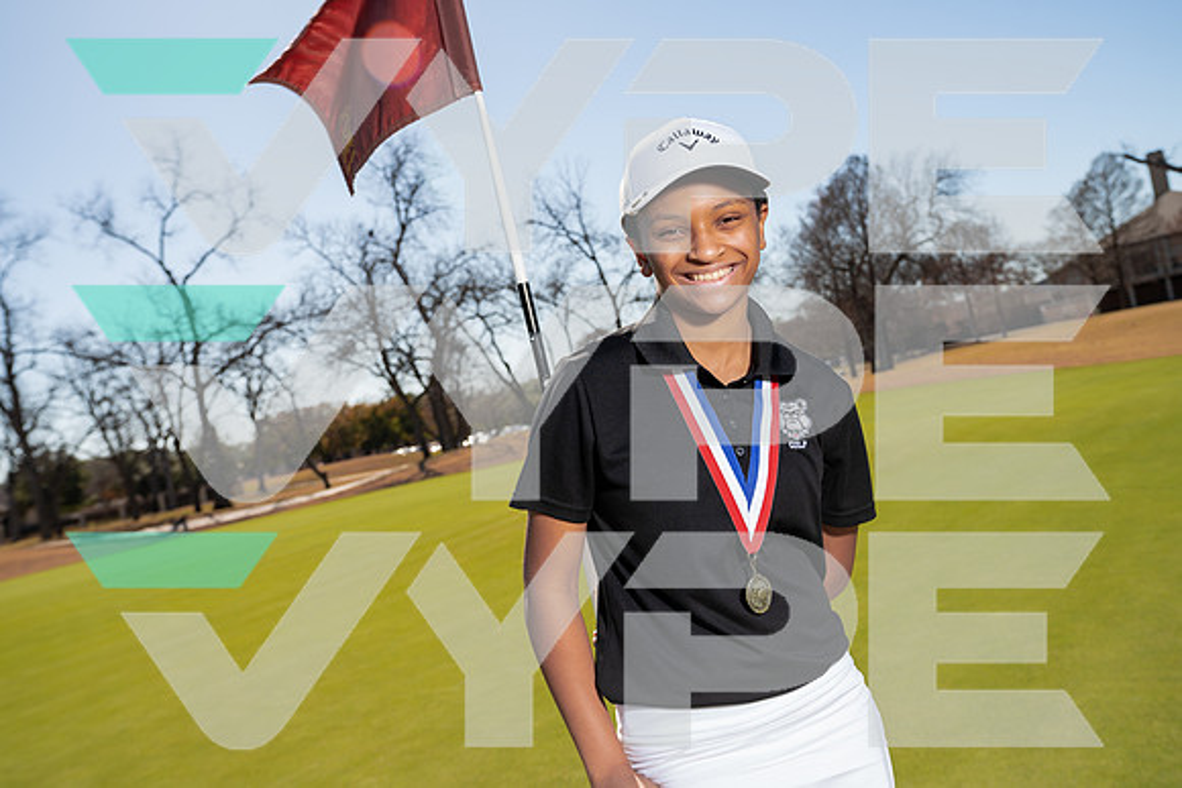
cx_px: 591
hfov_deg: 51.9
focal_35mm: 37
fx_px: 1215
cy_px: 394
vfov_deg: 36.0
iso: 100
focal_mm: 37
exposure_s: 1/250
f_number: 5.6
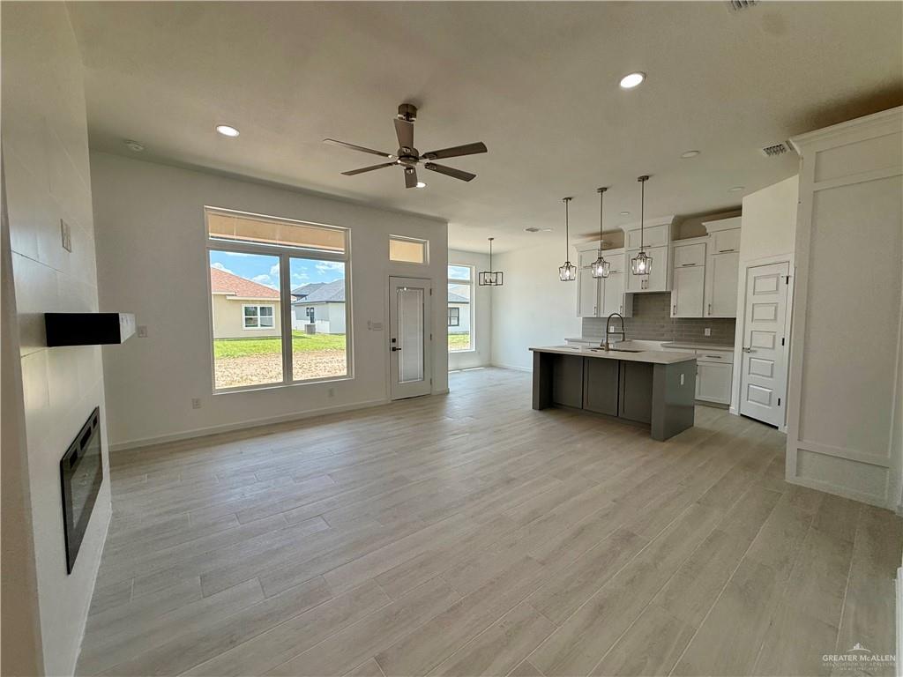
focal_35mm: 14
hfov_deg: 102.1
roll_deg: -0.6
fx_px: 365
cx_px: 452
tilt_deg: -4.4
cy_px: 338
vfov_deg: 85.7
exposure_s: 1/458
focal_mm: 2.22
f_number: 2.2
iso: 64
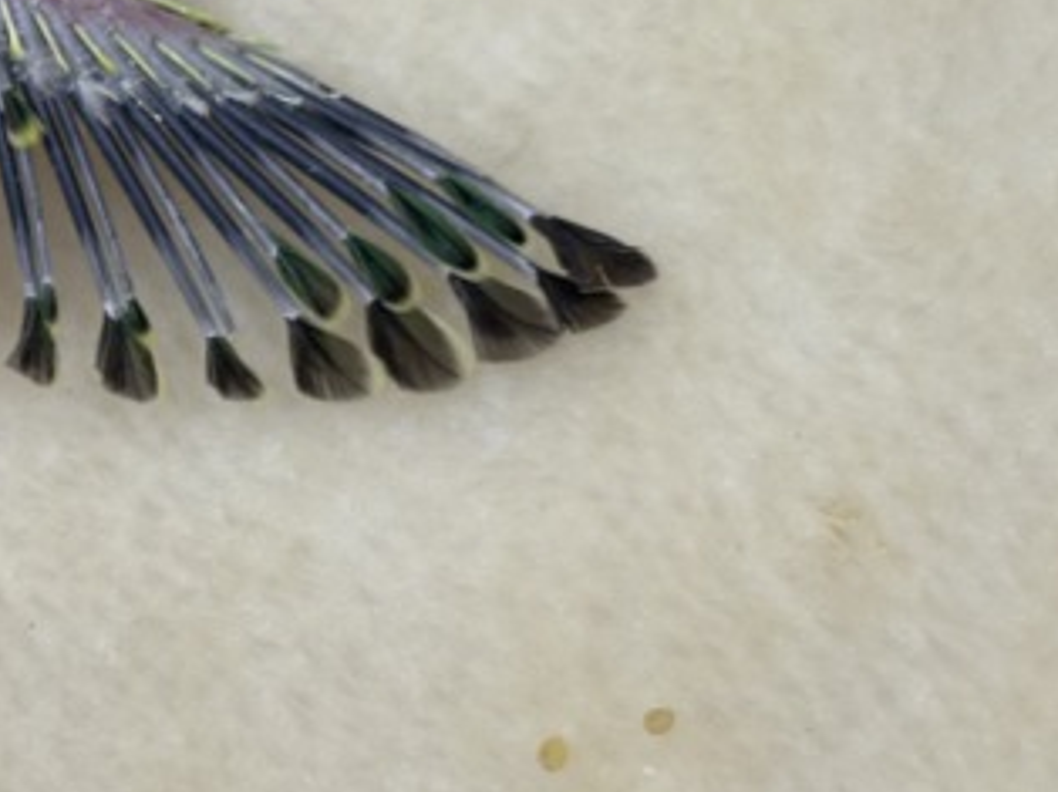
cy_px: 324
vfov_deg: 13.9
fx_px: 3237
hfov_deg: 18.3
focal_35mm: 106
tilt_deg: -69.6
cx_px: 158
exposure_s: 1/50
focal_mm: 5.96
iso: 80
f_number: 1.6
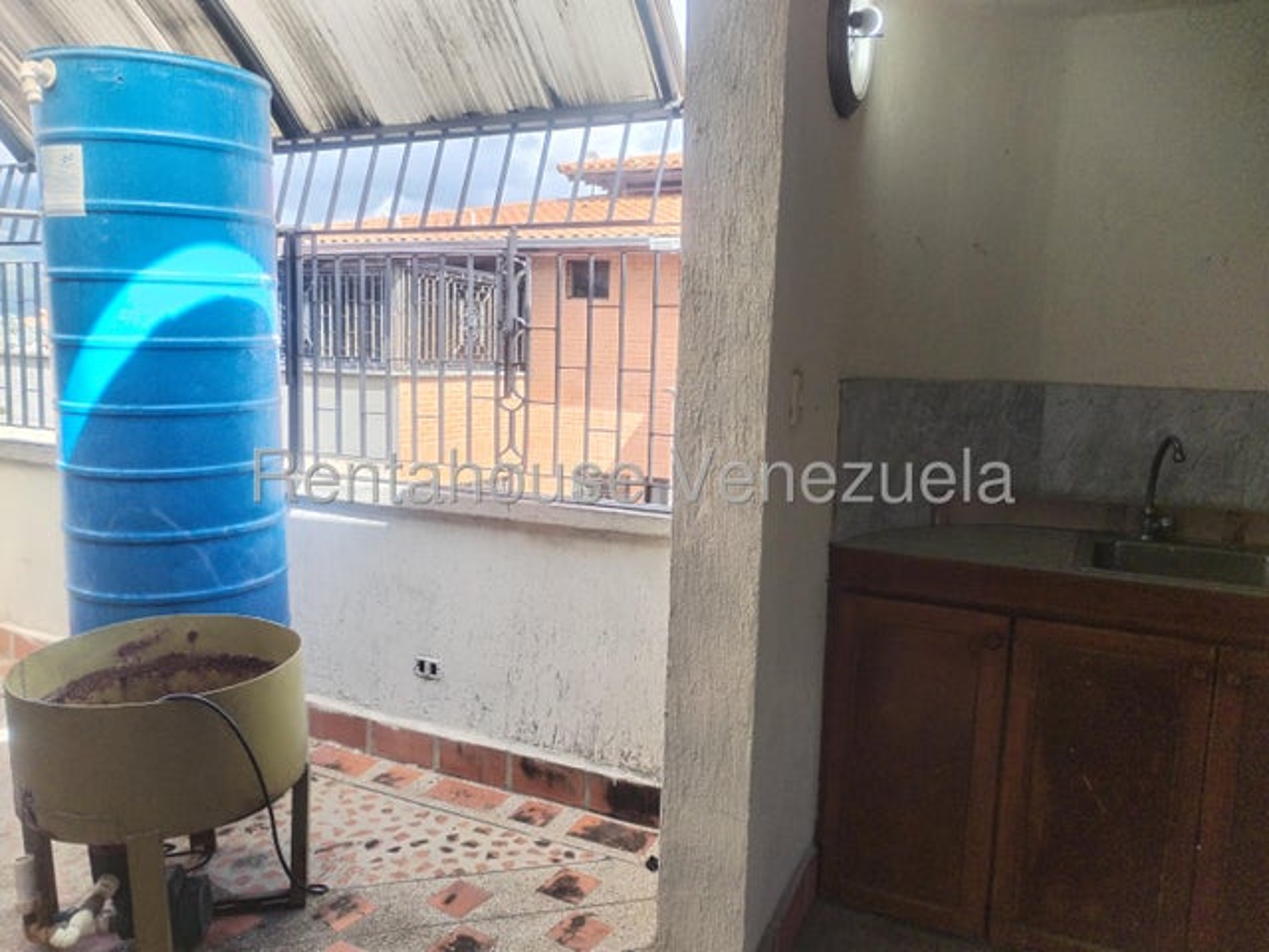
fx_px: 1063
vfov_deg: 48.2
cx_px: 634
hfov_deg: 61.7
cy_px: 476
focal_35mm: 29
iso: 100
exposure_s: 1/193
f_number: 1.8
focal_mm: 4.75
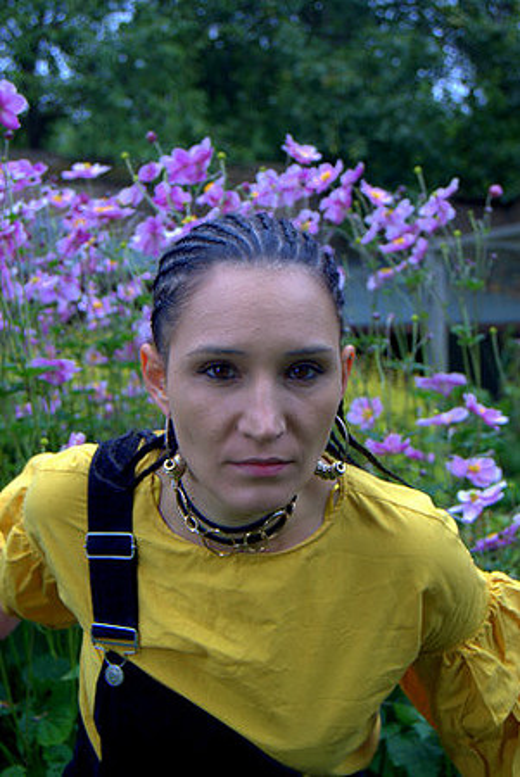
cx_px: 260
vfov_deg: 33.4
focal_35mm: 60
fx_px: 1297
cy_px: 388
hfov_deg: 22.7
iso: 100
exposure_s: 1/160
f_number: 5
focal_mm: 40
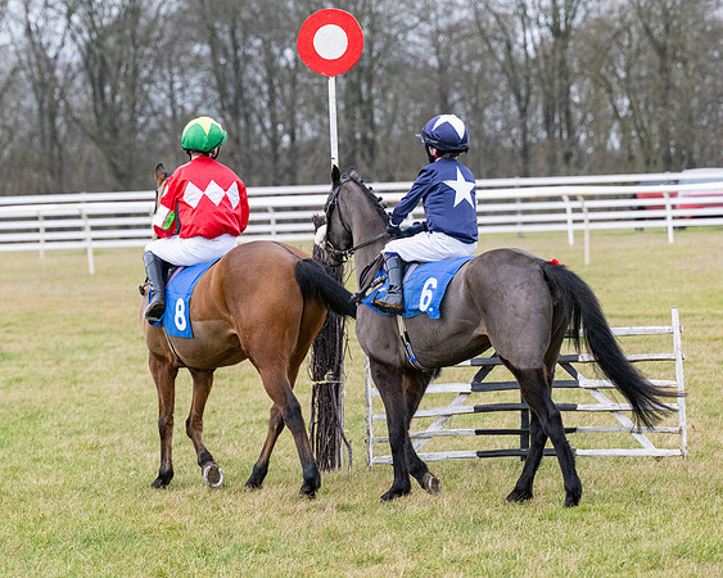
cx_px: 327
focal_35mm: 204
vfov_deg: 7.6
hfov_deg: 9.4
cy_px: 346
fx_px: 4373
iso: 2000
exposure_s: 1/1600
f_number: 5
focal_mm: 145
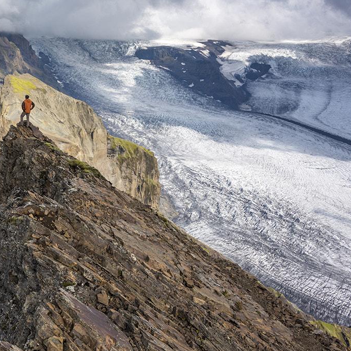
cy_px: 190
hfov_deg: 27.8
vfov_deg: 30.5
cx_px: -39
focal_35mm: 56
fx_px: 642
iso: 64
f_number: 8
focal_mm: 28
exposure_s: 1/200
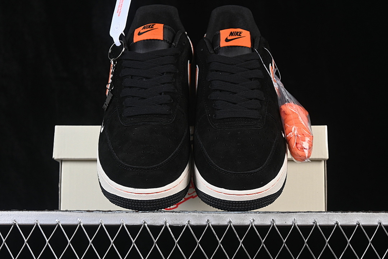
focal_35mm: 75
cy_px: 130
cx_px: 194
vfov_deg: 18.2
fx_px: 808
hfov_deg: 27.0
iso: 160
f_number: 6.3
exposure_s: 1/60
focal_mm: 50
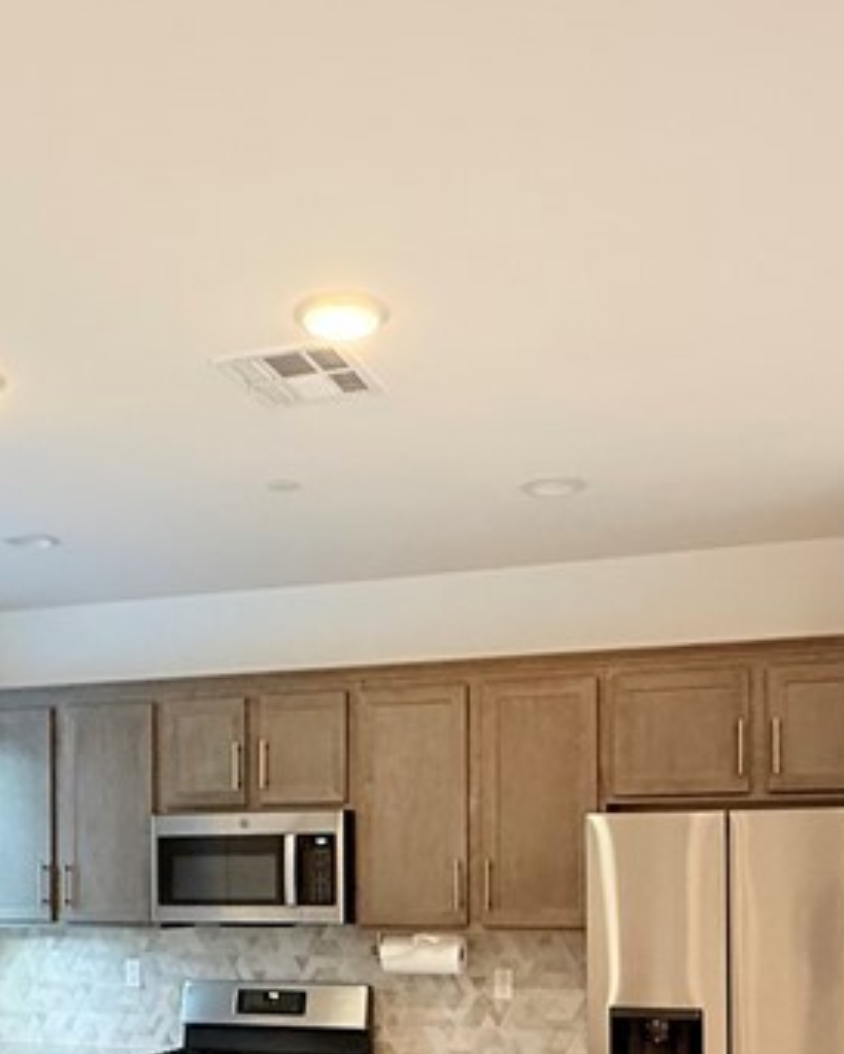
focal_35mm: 41
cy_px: 878
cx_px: 343
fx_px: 1280
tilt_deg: +2.3
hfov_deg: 36.4
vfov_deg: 42.3
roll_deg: +1.6
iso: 320
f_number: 2.2
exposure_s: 1/60
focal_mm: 2.22
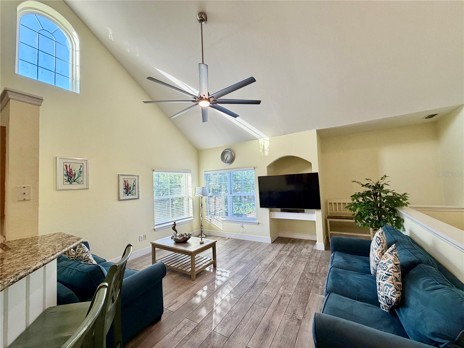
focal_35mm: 14
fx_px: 188
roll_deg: +3.2
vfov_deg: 85.7
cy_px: 174
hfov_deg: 102.1
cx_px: 232
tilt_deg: +4.3
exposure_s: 1/120
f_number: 2.2
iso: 125
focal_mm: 2.22
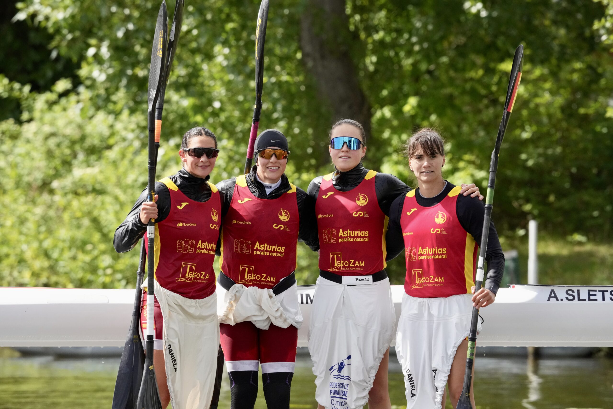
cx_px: 306
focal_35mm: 600
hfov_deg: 3.4
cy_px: 204
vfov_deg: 2.3
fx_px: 10216
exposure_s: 1/2000
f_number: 11
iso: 3200
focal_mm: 600
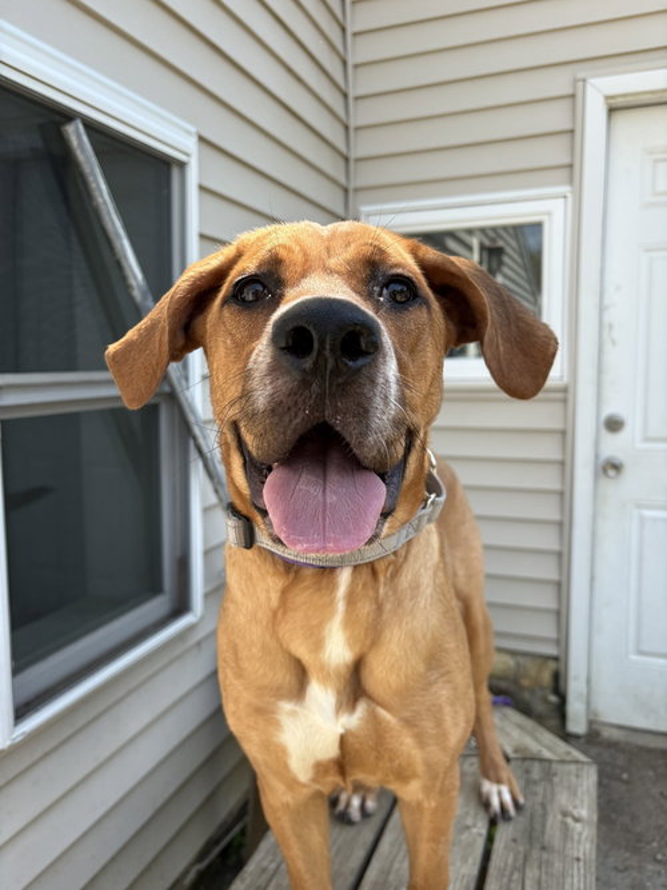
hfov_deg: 53.0
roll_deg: +0.4
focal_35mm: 26
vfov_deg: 67.3
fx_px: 668
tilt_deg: -6.2
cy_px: 445
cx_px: 334
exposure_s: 1/830
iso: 50
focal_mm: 5.96
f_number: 1.6
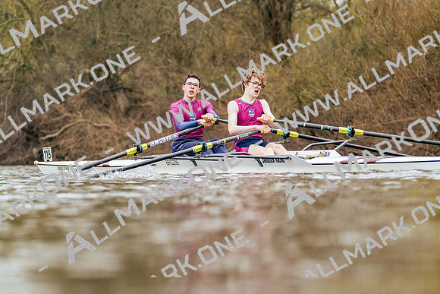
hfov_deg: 7.5
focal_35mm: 273
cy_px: 147
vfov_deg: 5.0
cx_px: 220
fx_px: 3337
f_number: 6.3
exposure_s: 1/1600
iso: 4000
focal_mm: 273
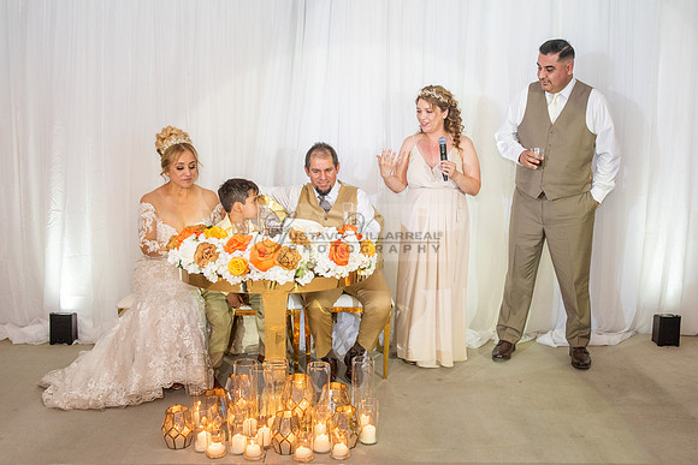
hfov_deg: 46.3
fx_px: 815
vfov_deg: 31.9
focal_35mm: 42
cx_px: 380
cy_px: 220
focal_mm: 32
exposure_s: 1/160
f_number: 4.5
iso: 1000
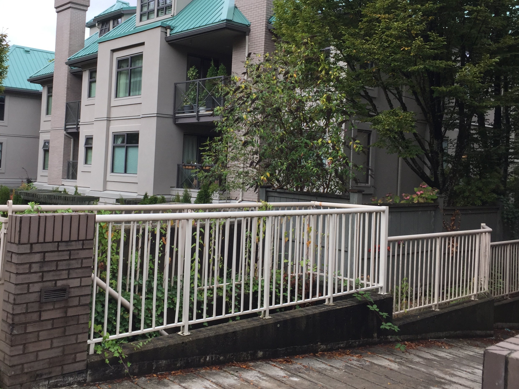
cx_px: 214
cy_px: 169
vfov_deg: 37.7
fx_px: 570
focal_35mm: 38
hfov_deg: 48.7
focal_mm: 4.15
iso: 32
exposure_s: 1/465
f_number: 2.2
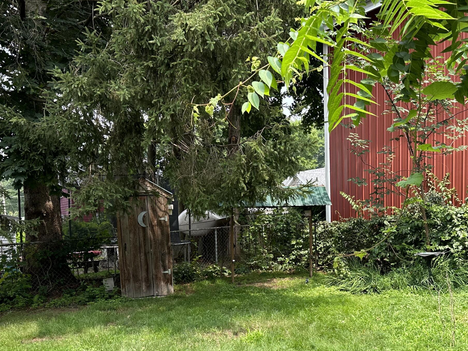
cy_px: 252
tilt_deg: -1.8
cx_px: 248
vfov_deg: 35.4
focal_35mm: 40
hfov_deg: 46.8
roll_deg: +3.0
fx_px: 541
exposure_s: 1/745
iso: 80
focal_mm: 6.86
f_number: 1.78
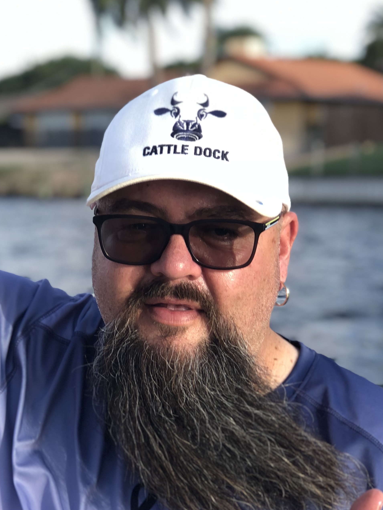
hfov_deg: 16.3
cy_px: 368
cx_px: 85
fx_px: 1328
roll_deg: +0.6
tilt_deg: -6.5
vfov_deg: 21.6
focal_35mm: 90
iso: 20
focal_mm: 6.6
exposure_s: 1/121
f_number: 2.8
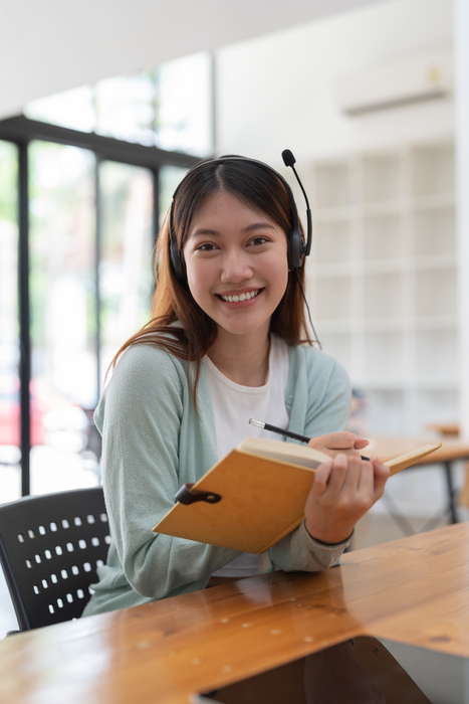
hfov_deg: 27.0
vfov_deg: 39.6
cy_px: 352
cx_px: 234
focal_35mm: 50
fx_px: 977
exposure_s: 1/100
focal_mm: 50
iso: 125
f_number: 2
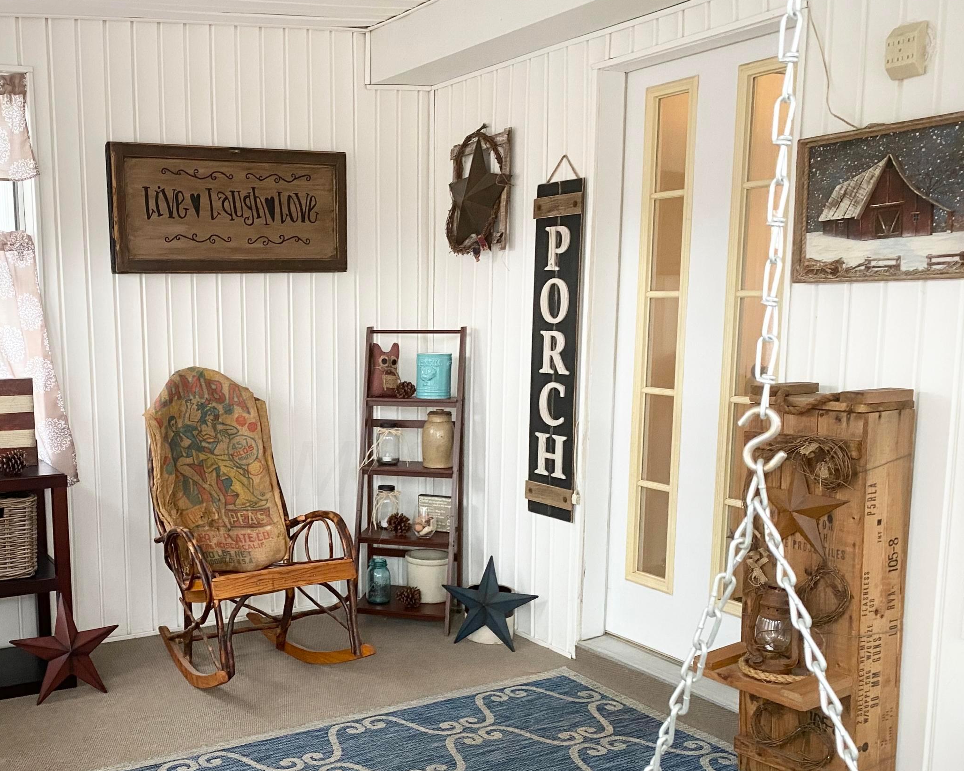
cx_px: 304
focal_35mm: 37
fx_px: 1056
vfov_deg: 39.9
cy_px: 468
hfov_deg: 48.1
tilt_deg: -8.4
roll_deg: +0.4
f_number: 1.8
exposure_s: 1/60
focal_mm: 4.25
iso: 200
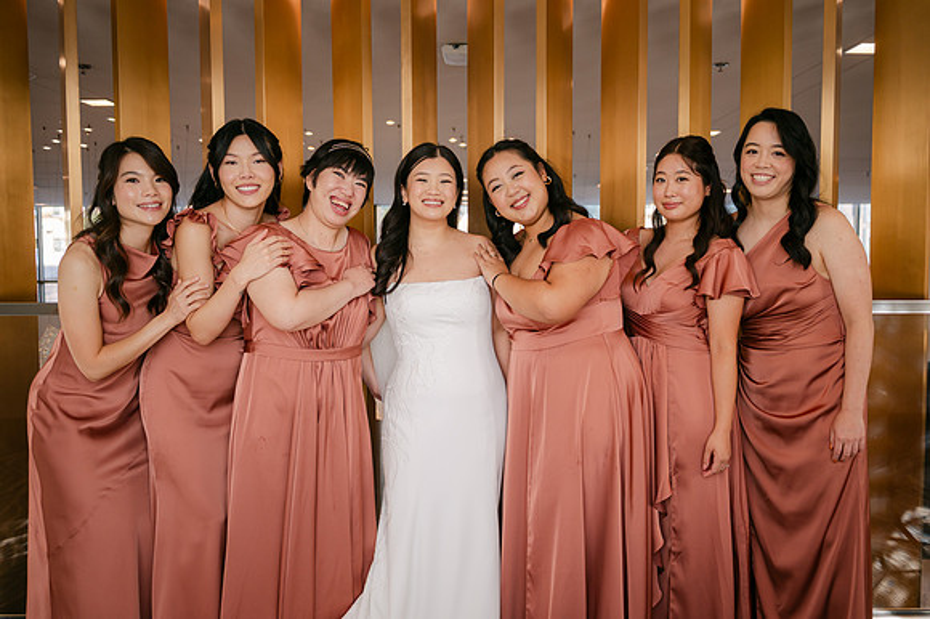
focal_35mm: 30
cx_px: 490
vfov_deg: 44.0
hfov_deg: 62.5
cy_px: 295
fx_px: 765
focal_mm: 28
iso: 280
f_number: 2.8
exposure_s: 1/250
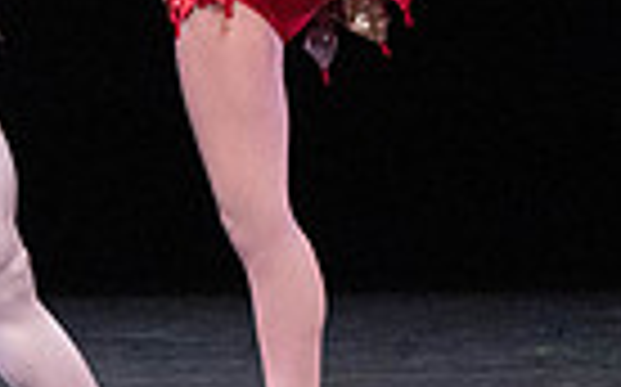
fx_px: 25230
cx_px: -32
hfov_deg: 1.4
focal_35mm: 1492
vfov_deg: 0.9
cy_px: -65
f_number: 13
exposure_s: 1/400
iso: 16000
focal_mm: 348
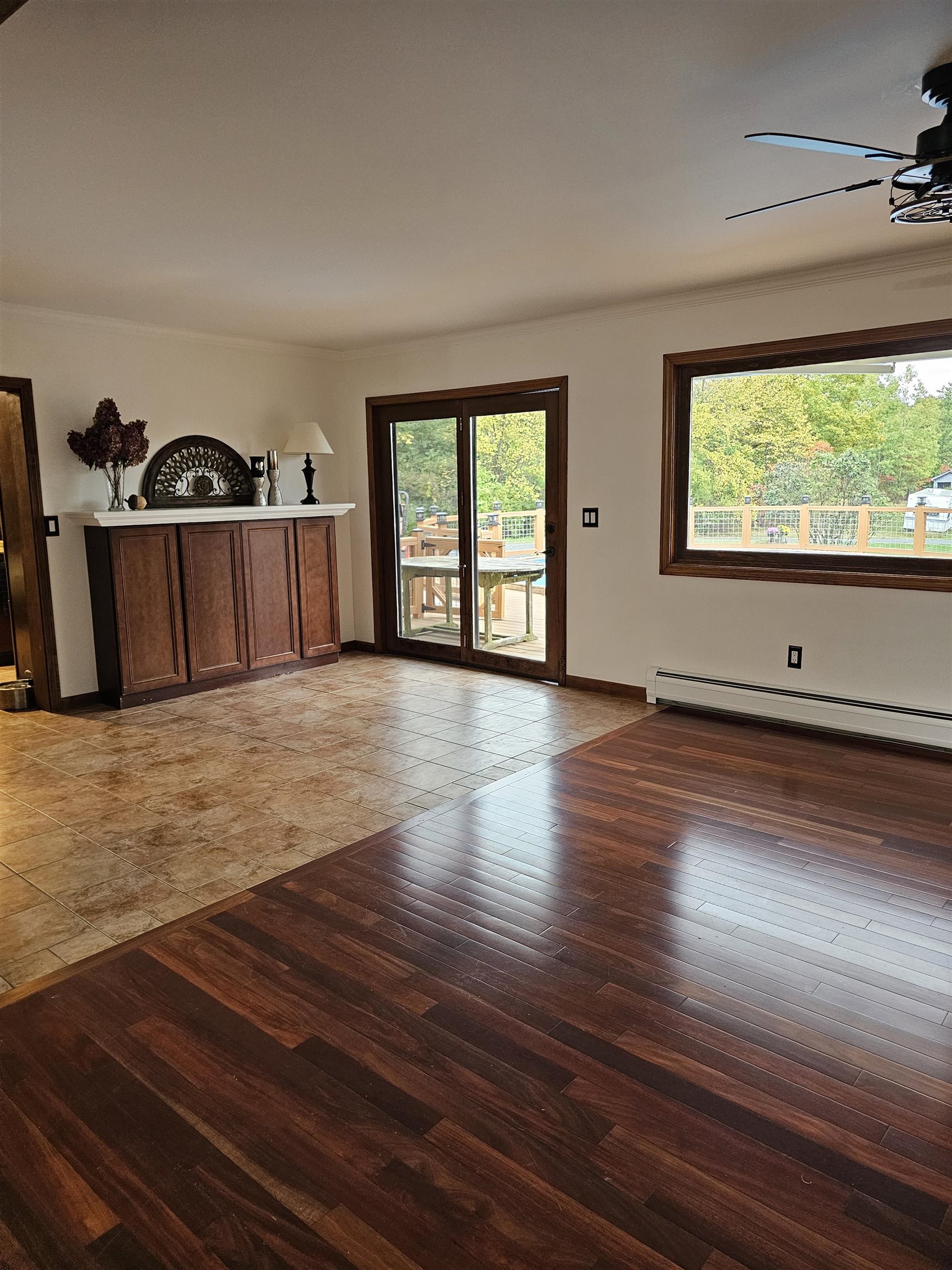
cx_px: 476
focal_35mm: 23
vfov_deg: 73.9
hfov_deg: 58.9
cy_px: 635
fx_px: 843
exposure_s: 1/120
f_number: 1.7
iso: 500
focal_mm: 6.3
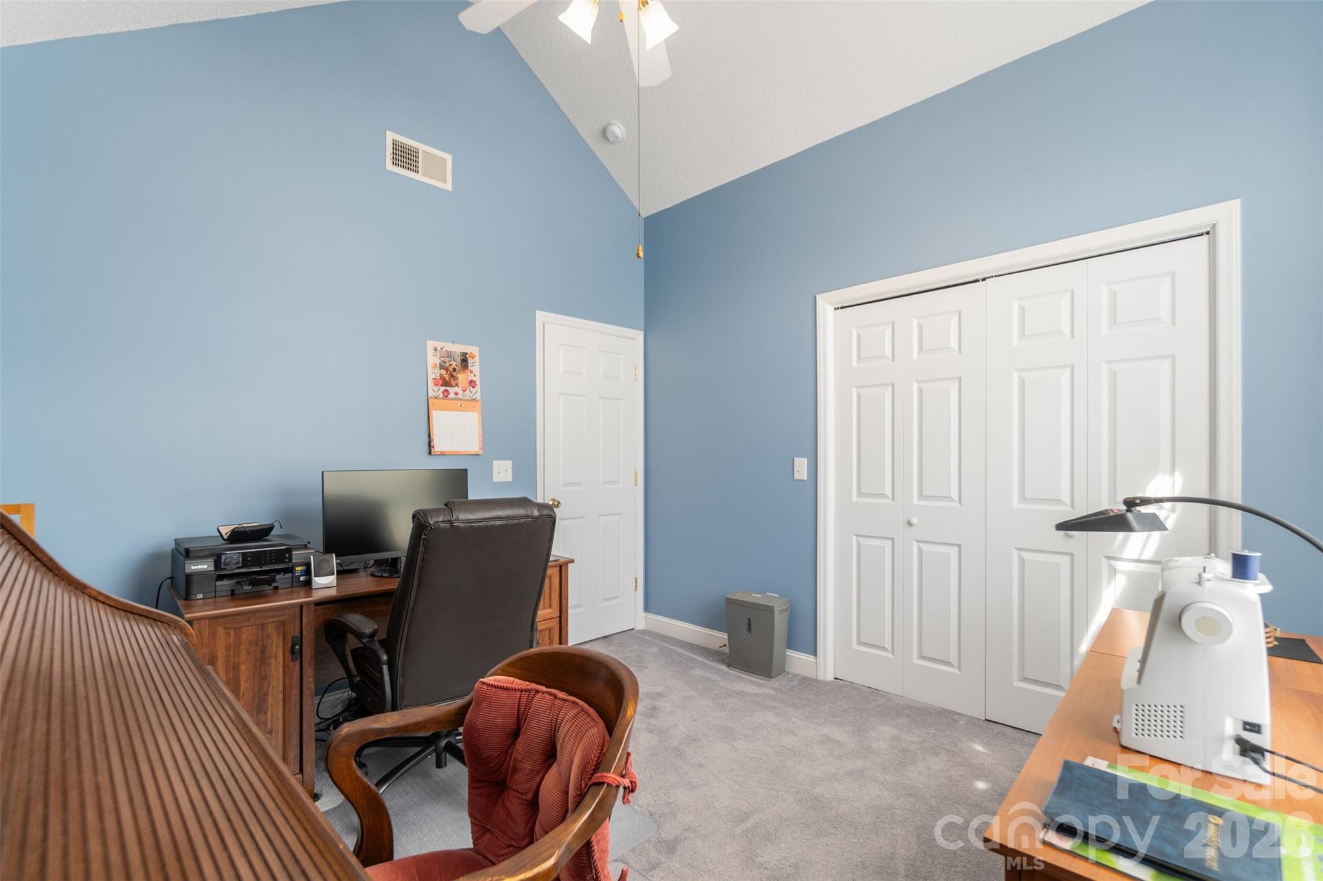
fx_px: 551
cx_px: 662
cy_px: 440
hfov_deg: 100.4
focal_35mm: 15
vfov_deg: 77.3
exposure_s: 1/30
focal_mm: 10
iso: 400
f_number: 4.5
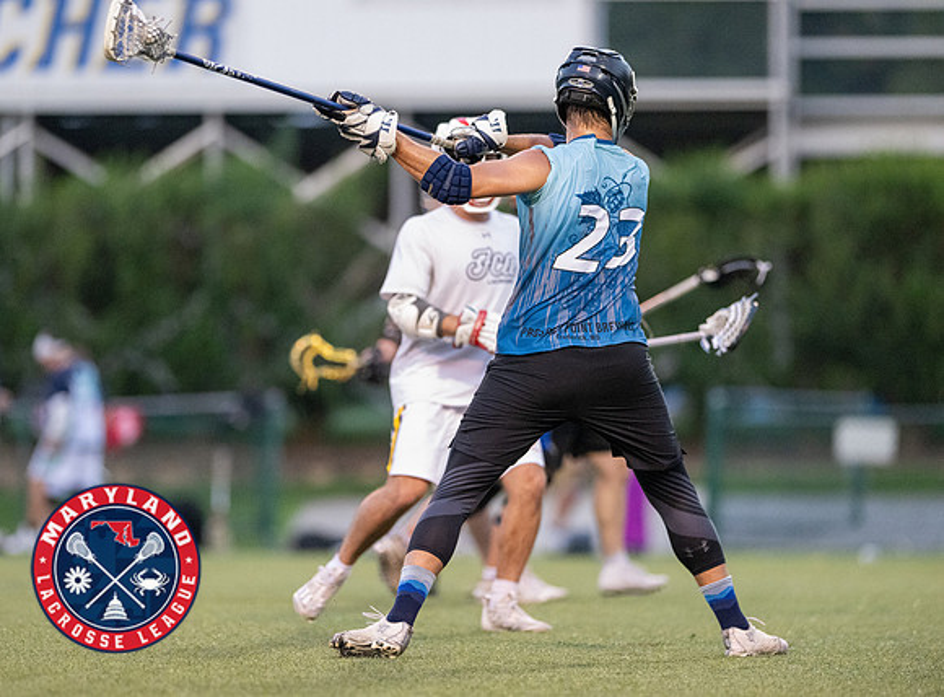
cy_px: 348
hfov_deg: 6.2
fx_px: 8713
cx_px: 421
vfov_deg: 4.6
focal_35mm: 321
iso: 12800
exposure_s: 1/2000
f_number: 2.8
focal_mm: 300
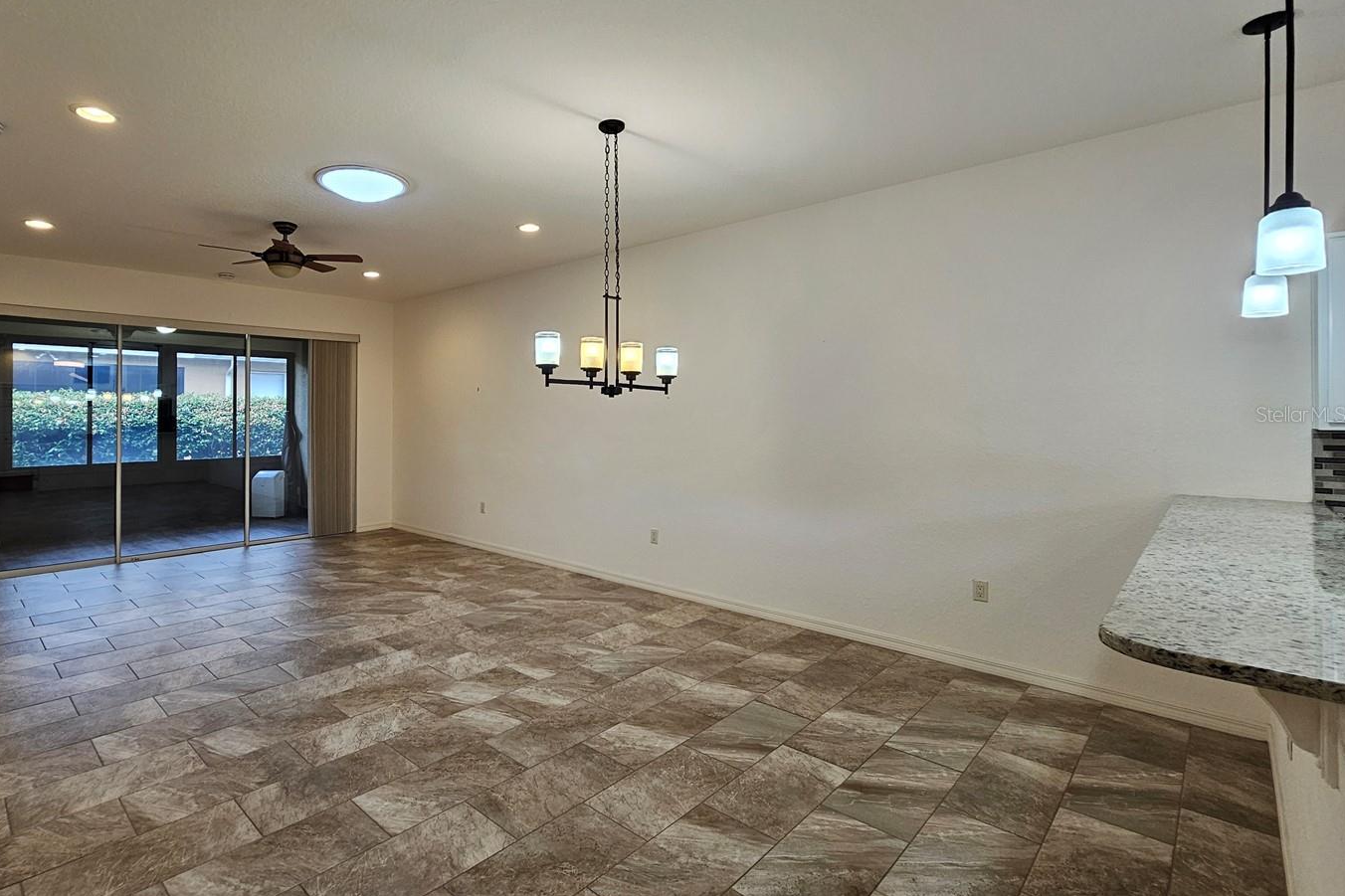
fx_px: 598
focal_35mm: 16
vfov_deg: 73.6
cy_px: 414
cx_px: 554
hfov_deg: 95.8
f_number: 2.2
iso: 100
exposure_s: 1/60
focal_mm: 2.2
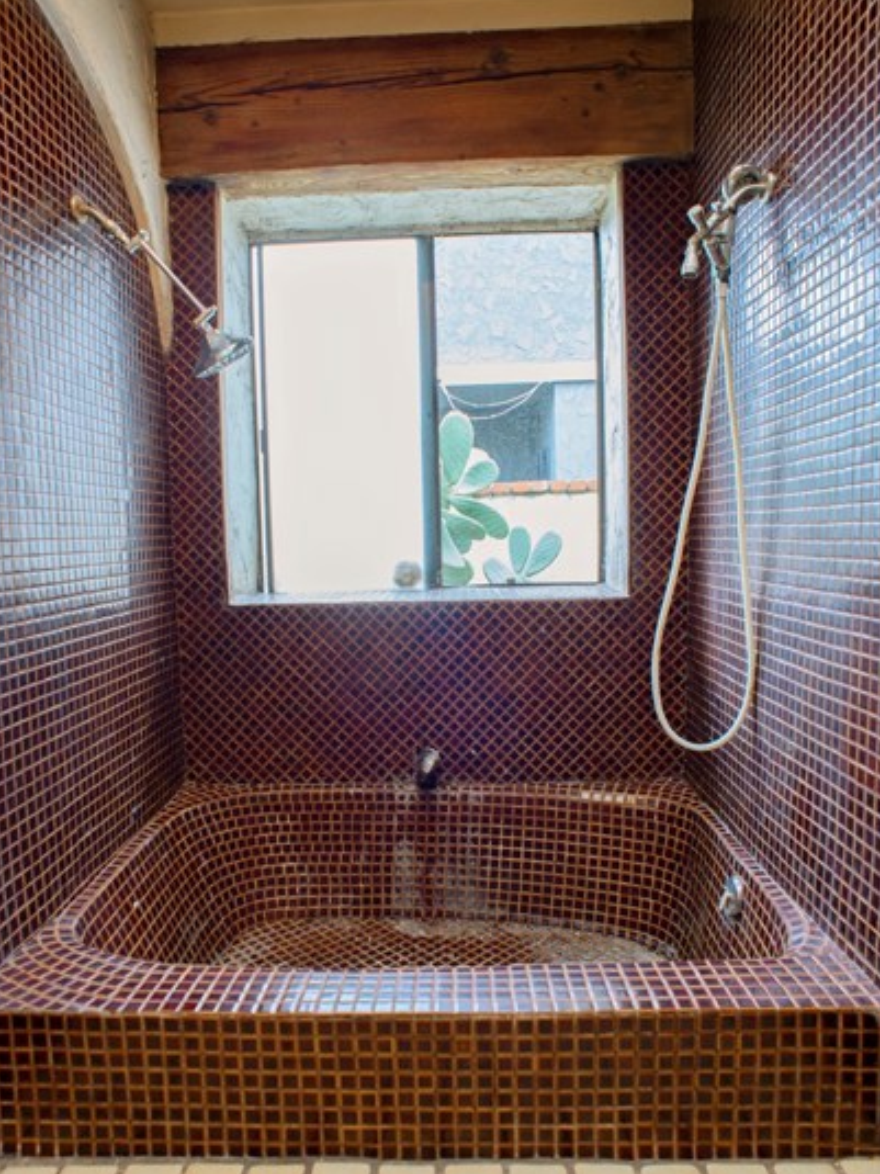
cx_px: 425
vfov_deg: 73.9
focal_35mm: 23
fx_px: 780
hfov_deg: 58.8
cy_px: 590
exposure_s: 1/15
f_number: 6.3
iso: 400
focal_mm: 20
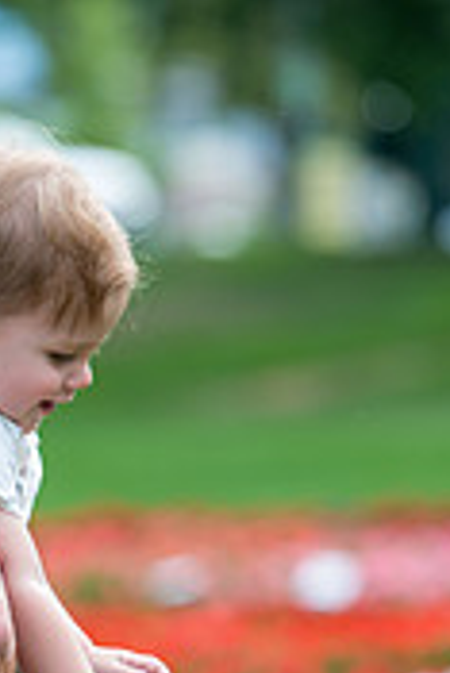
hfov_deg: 3.1
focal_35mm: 437
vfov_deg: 4.7
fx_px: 8177
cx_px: -27
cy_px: 646
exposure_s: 1/200
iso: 200
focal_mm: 170
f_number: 4.5
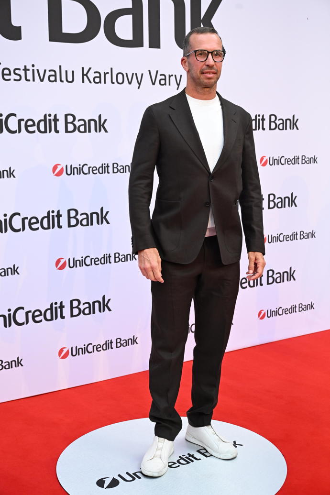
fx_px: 715
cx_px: 165
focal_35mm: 52
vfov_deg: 38.2
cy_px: 248
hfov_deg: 26.0
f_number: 4.5
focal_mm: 52
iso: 1600
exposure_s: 1/640
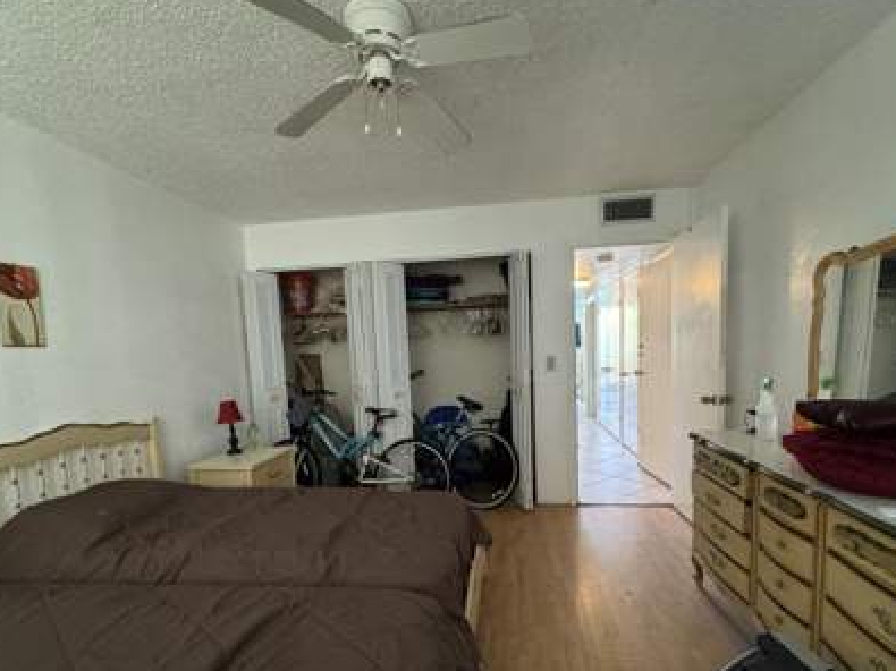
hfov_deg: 91.0
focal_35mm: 17
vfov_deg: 74.0
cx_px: 456
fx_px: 440
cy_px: 396
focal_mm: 2.22
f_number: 2.2
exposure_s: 1/60
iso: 800
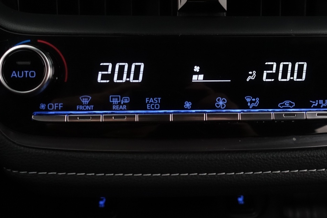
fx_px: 372
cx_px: 187
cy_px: 94
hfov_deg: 47.3
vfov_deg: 32.6
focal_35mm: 41
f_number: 2.5
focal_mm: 8.8
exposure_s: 1/40
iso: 1000
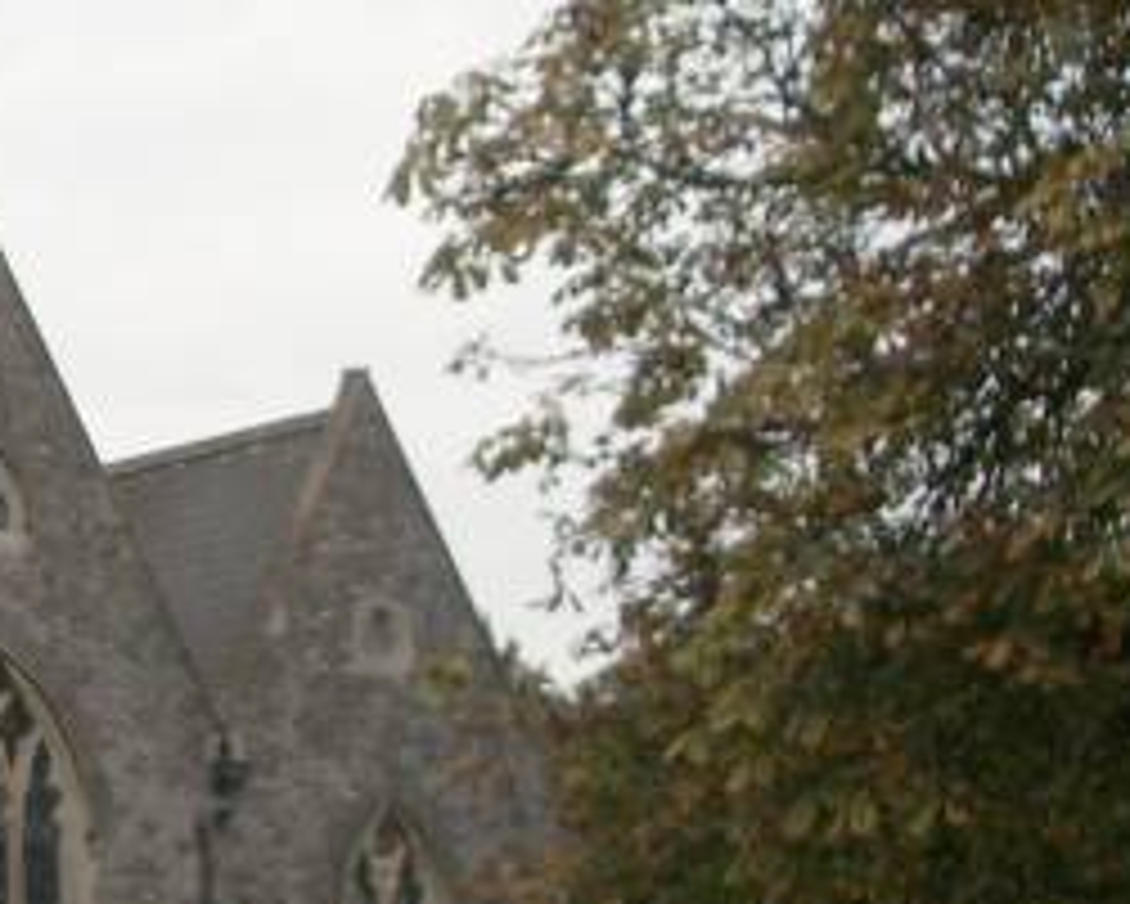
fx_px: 3647
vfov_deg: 14.1
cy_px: 378
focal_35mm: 109
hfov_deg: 16.4
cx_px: -464
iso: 100
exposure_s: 1/80
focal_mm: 5.8
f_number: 2.6
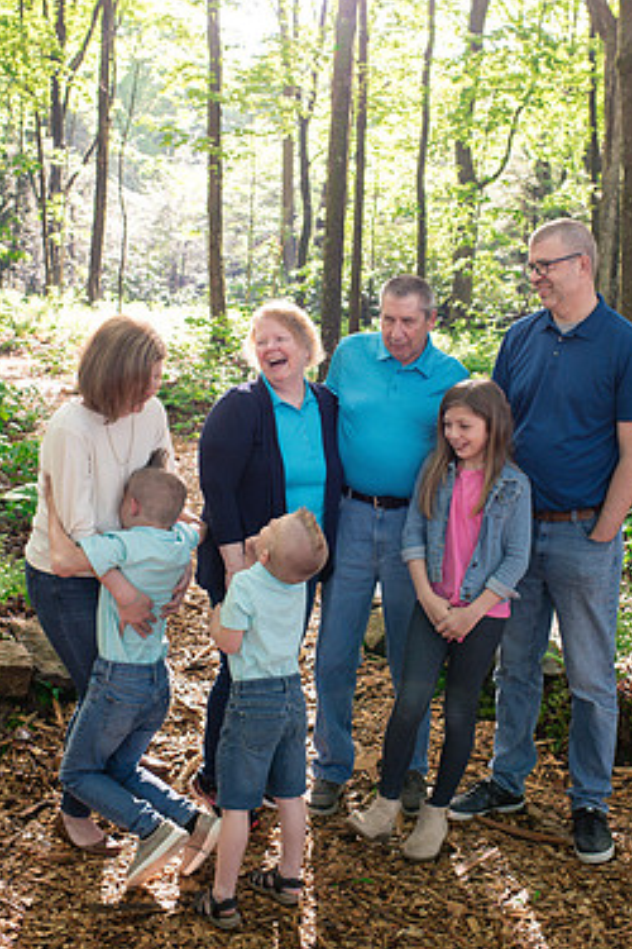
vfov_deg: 46.3
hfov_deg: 31.8
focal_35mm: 42
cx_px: 362
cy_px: 420
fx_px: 1106
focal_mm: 35
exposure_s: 1/250
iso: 800
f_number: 5.6
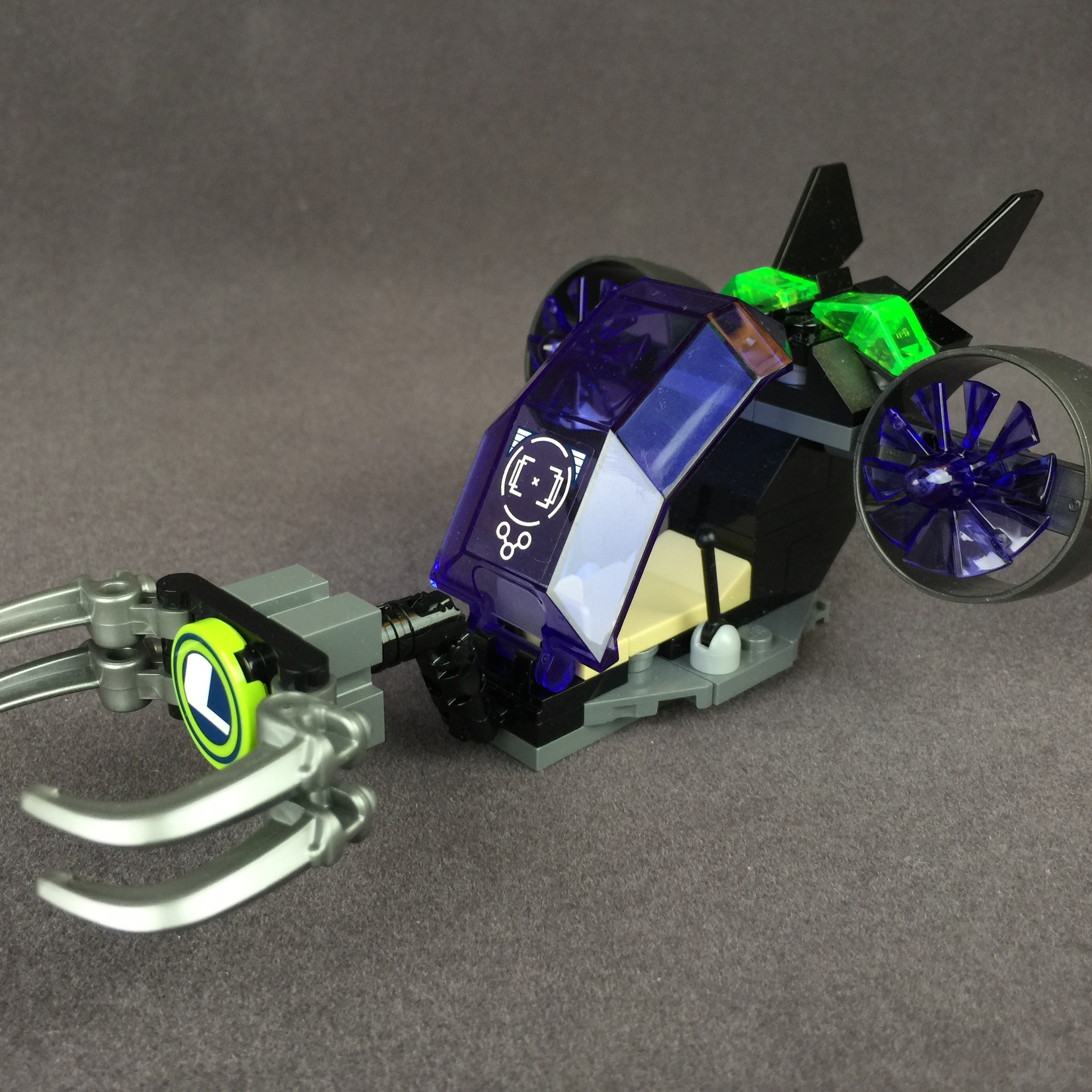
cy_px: 534
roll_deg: +0.8
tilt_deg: -22.9
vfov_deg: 47.2
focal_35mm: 35
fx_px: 1249
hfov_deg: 47.2
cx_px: 524
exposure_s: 1/30
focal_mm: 4.15
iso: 40
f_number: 2.2
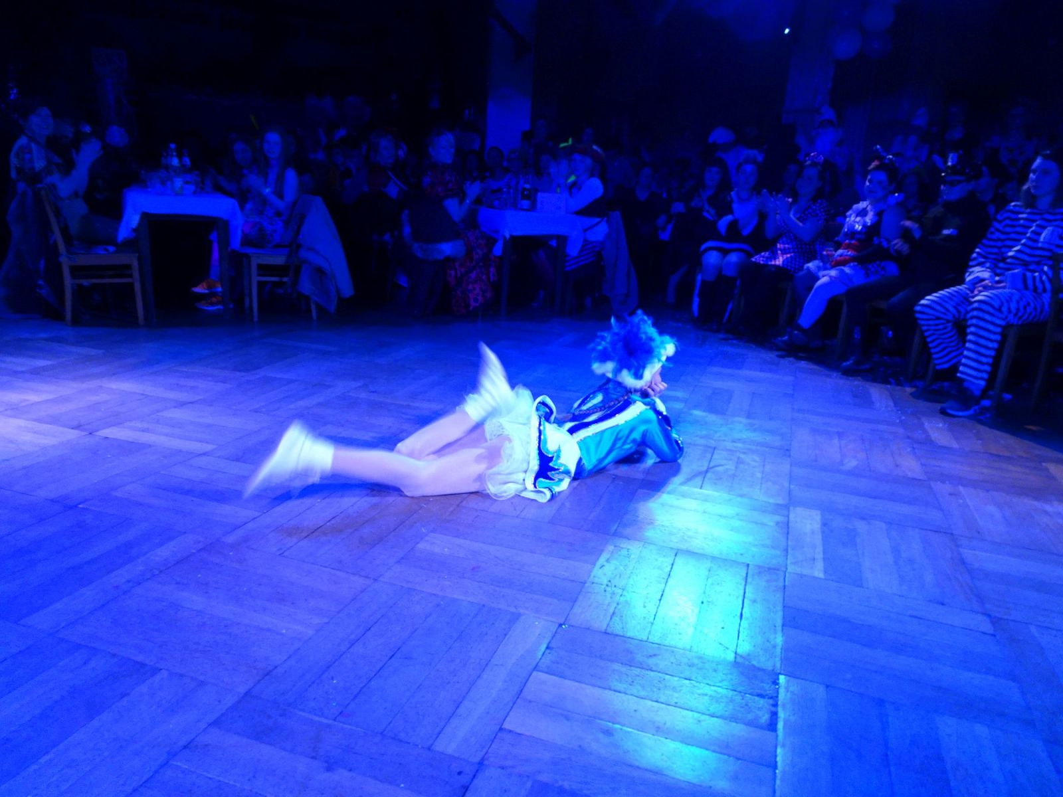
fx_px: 737
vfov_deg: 56.8
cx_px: 532
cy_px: 398
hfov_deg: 71.6
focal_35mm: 24
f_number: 3.5
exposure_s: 1/30
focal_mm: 4.1
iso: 200
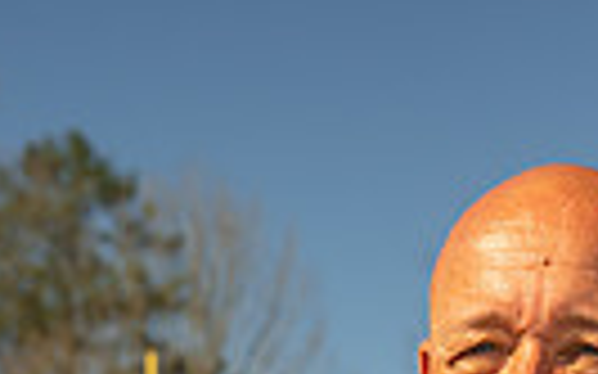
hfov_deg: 11.9
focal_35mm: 176
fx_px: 2867
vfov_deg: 6.9
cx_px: 477
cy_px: 973
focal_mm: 51
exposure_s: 1/125
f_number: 5.6
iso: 100
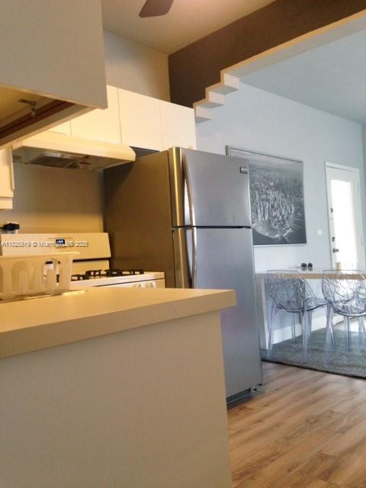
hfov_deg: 42.9
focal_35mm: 33
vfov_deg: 55.4
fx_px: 465
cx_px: 183
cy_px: 244
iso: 160
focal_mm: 4.12
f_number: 2.4
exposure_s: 1/20
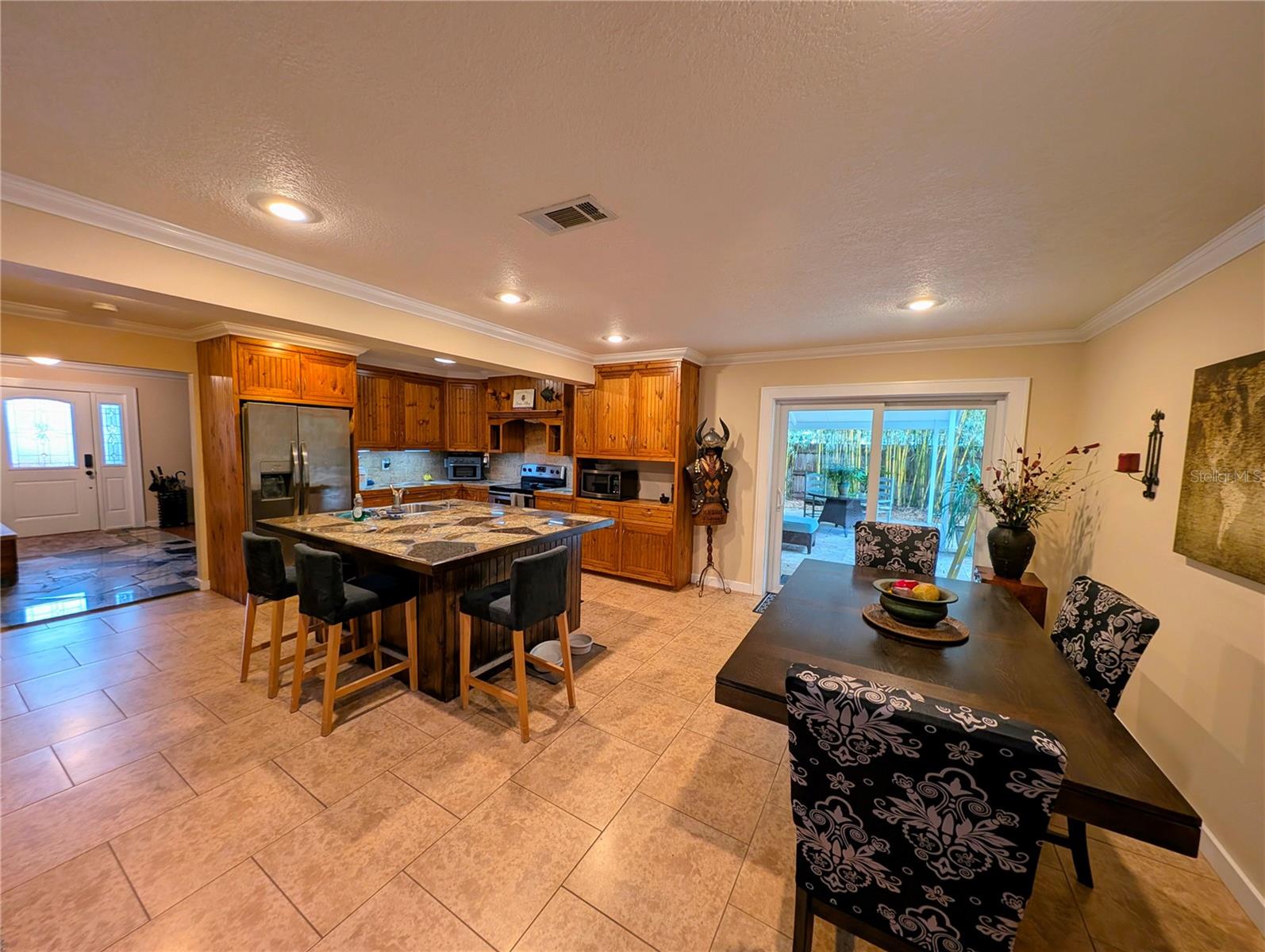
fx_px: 439
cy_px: 476
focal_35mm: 12
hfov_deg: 110.5
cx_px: 632
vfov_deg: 94.6
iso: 68
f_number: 1.95
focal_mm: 2.23
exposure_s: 1/24
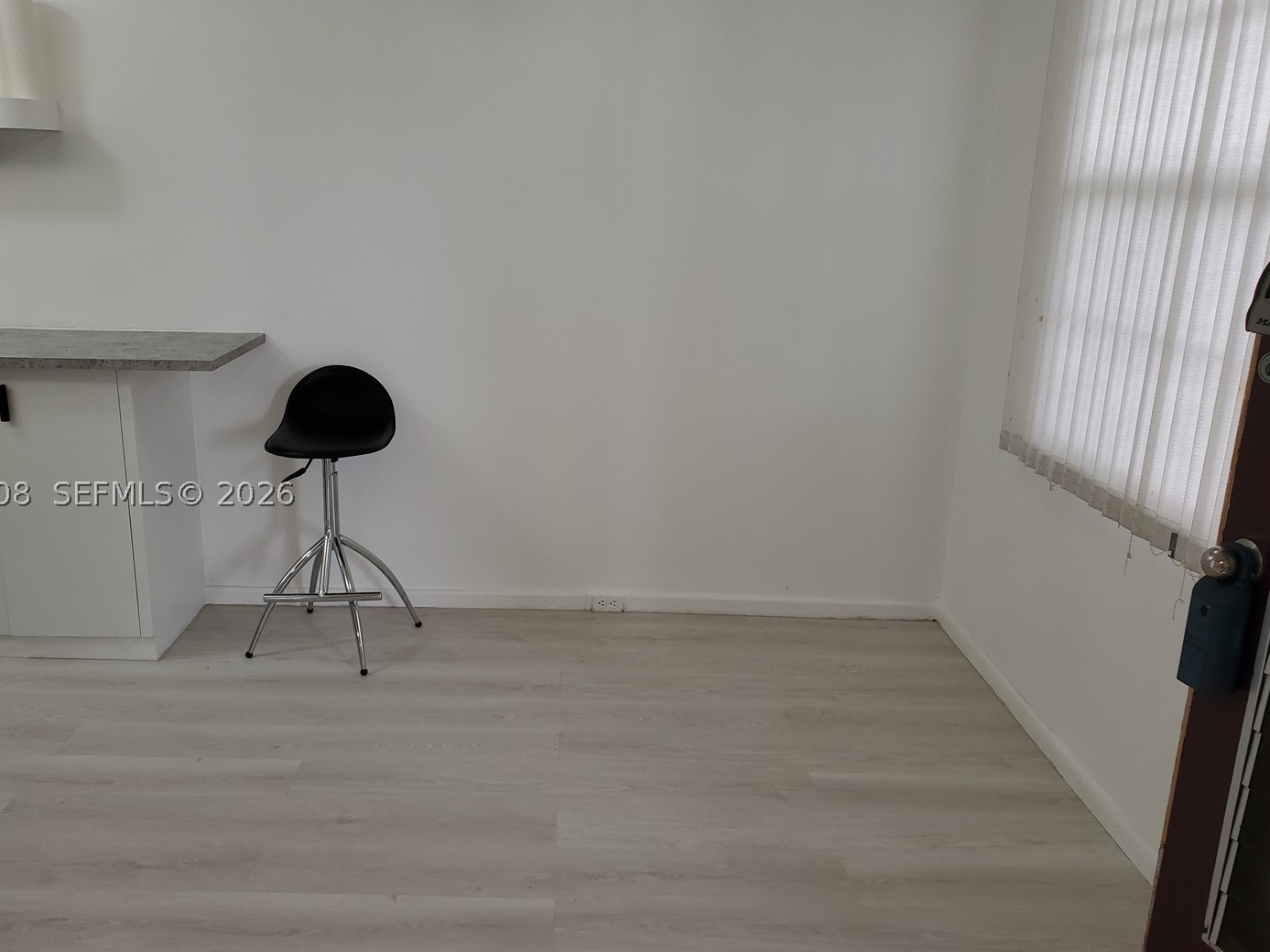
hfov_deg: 59.9
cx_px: 575
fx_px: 1101
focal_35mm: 30
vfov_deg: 46.8
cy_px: 493
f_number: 2.4
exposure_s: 1/60
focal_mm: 4.3
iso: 50
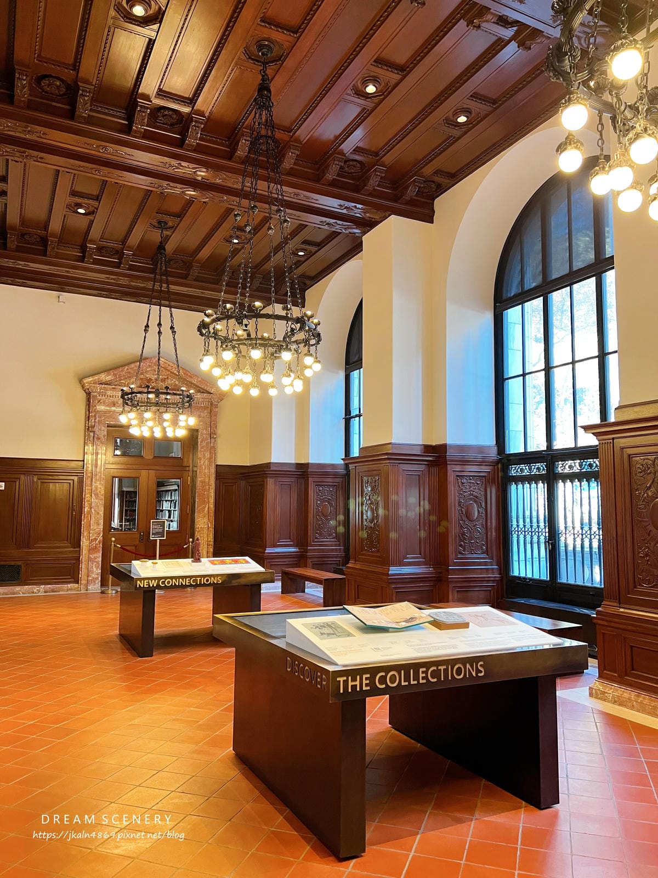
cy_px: 439
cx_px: 329
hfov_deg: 53.1
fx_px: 659
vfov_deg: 67.3
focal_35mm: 26
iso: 200
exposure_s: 1/60
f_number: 1.5
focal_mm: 5.7
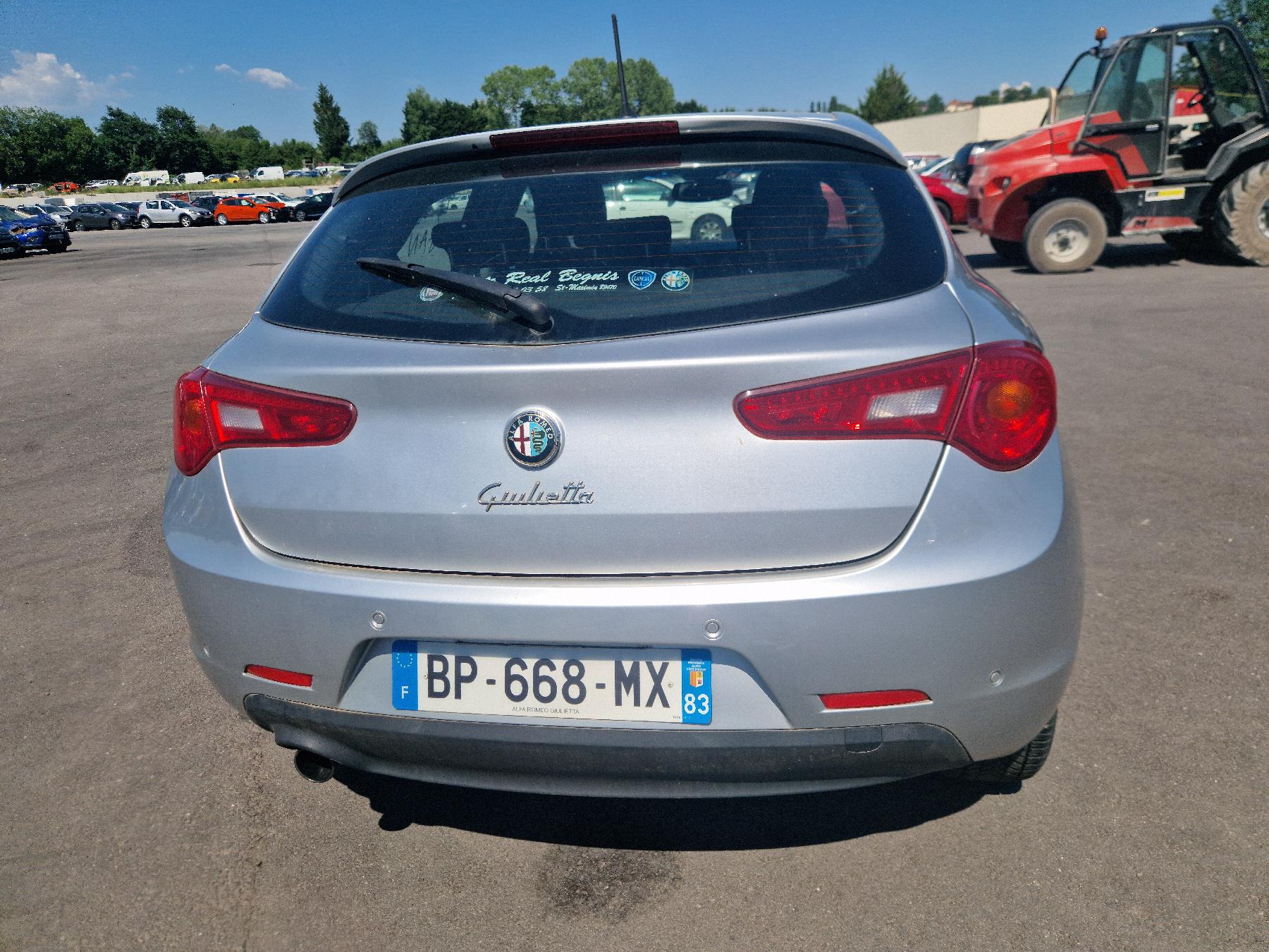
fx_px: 843
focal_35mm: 23
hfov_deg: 73.9
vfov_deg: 58.9
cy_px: 476
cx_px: 634
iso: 50
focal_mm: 5.4
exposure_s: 1/3333
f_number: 1.8
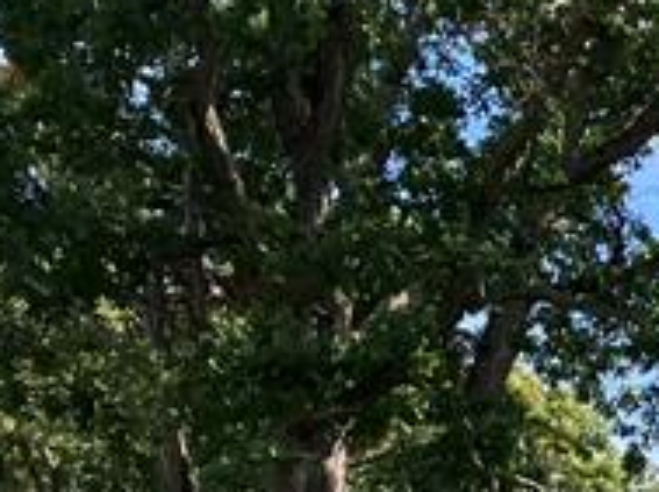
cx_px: 1433
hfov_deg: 11.4
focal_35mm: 152
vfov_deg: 8.8
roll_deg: -1.5
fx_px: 2888
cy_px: 1186
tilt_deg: +2.6
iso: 32
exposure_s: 1/747
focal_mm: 3.99
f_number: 1.8
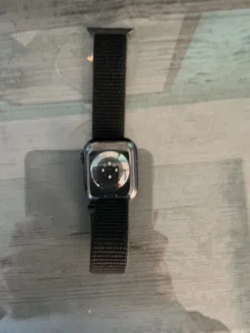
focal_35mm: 29
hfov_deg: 48.2
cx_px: 125
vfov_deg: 61.7
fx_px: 279
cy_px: 166
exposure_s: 1/24
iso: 500
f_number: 1.8
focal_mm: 3
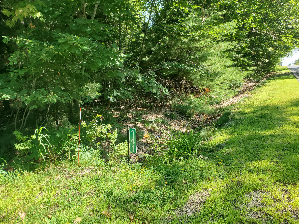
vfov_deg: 53.1
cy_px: 112
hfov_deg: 67.3
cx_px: 150
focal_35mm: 26
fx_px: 225
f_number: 2.4
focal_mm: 4.3
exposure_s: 1/220
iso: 50
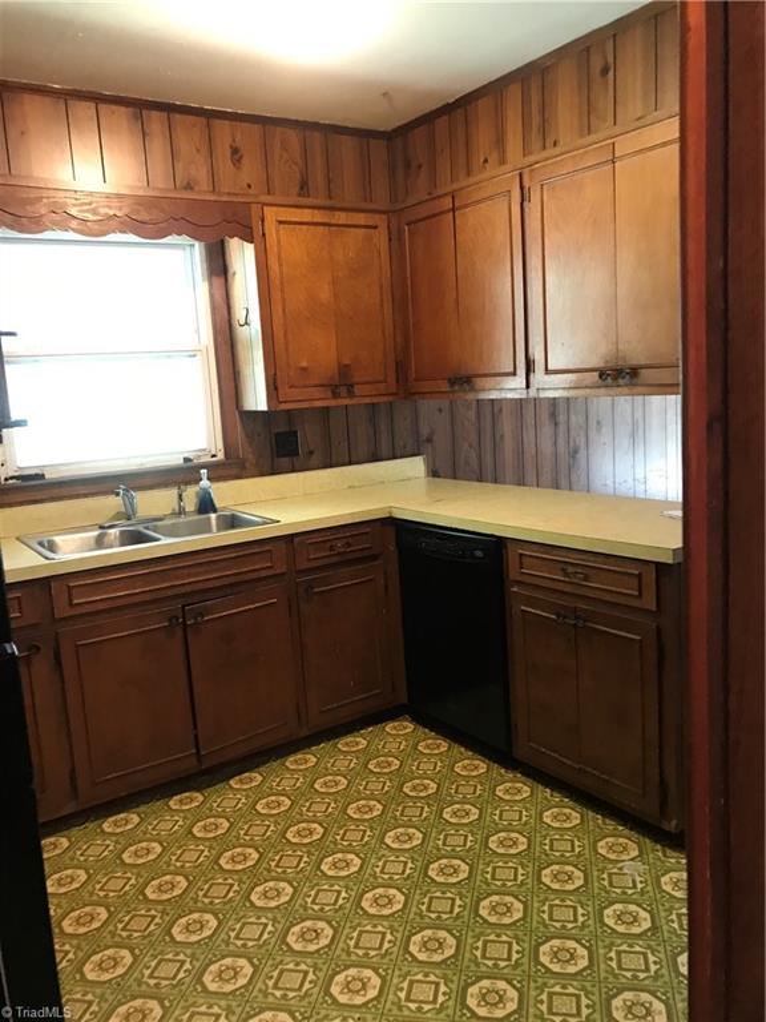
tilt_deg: -9.3
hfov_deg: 49.7
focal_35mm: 28
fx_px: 826
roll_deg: +2.9
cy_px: 511
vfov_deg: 63.4
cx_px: 383
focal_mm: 3.99
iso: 100
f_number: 1.8
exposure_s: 1/13
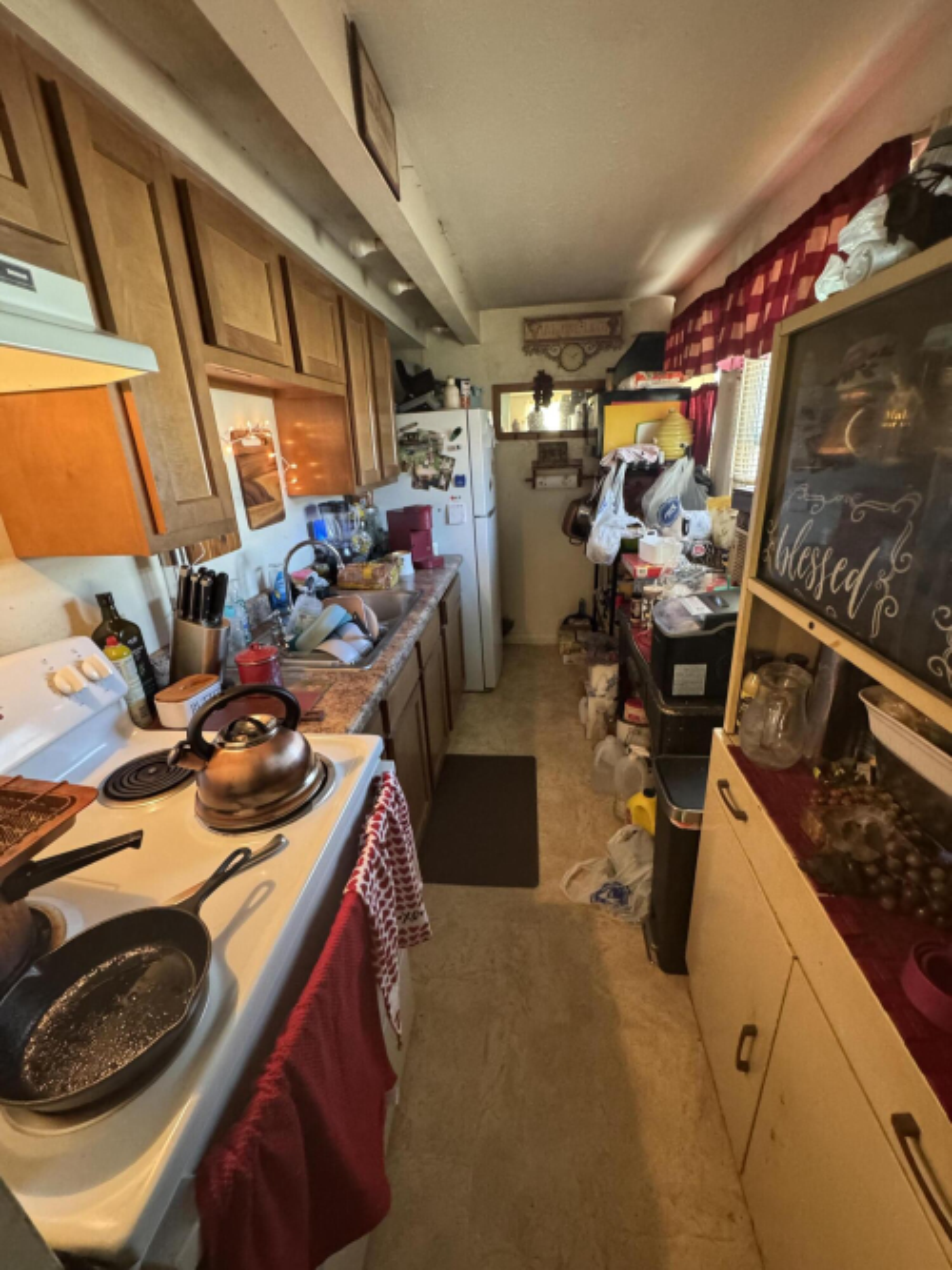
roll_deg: +3.8
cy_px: 635
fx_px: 514
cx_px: 476
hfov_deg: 85.7
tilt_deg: -19.4
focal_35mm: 14
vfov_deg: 102.1
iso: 1000
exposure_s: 1/60
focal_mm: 2.22
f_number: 2.2
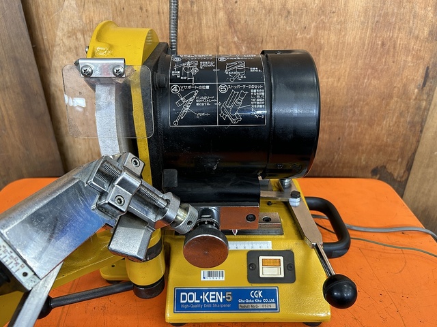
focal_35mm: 26
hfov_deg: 67.3
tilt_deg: -30.1
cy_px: 164
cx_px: 218
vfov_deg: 53.1
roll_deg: +0.8
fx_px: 328
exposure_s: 1/63
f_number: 1.5
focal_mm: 5.7
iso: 125
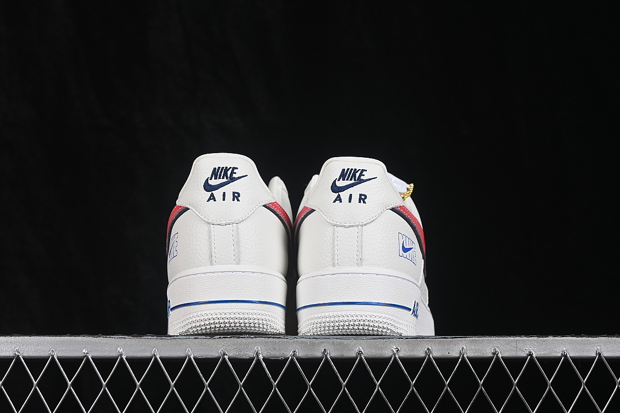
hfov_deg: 27.0
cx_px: 310
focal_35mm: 75
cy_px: 206
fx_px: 1292
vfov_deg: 18.2
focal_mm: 50
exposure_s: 1/80
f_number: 8
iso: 160
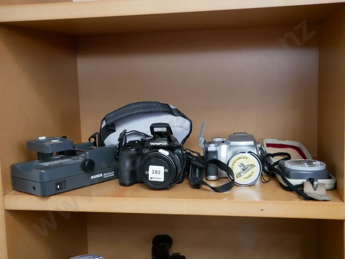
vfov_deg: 32.9
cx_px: 172
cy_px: 130
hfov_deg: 42.9
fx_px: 439
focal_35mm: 44
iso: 3200
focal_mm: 22
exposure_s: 1/20
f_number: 4.2
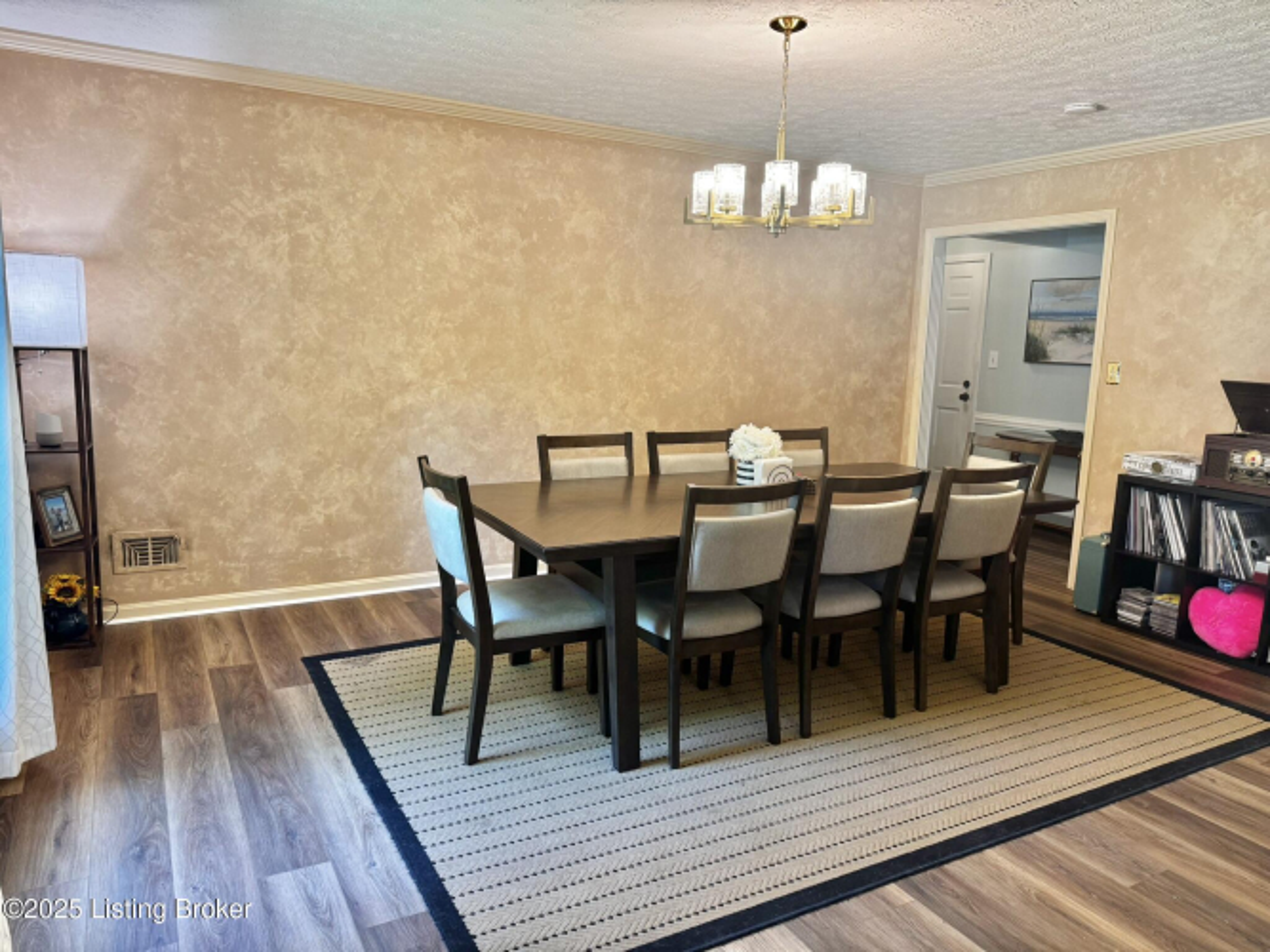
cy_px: 476
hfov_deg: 71.6
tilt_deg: -9.1
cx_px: 635
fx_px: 880
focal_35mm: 24
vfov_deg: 56.8
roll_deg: -2.1
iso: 160
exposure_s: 1/60
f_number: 1.78
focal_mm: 6.76
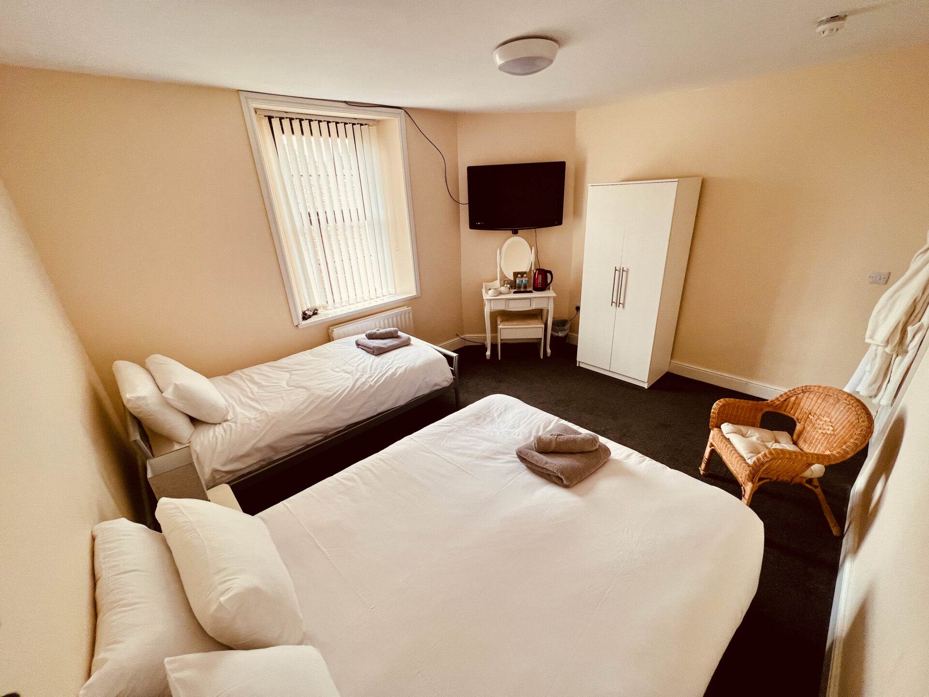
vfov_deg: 89.9
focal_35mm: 13
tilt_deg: -22.9
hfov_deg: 106.2
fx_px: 349
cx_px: 464
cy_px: 348
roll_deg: +2.1
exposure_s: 1/99
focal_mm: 1.57
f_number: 1.8
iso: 64
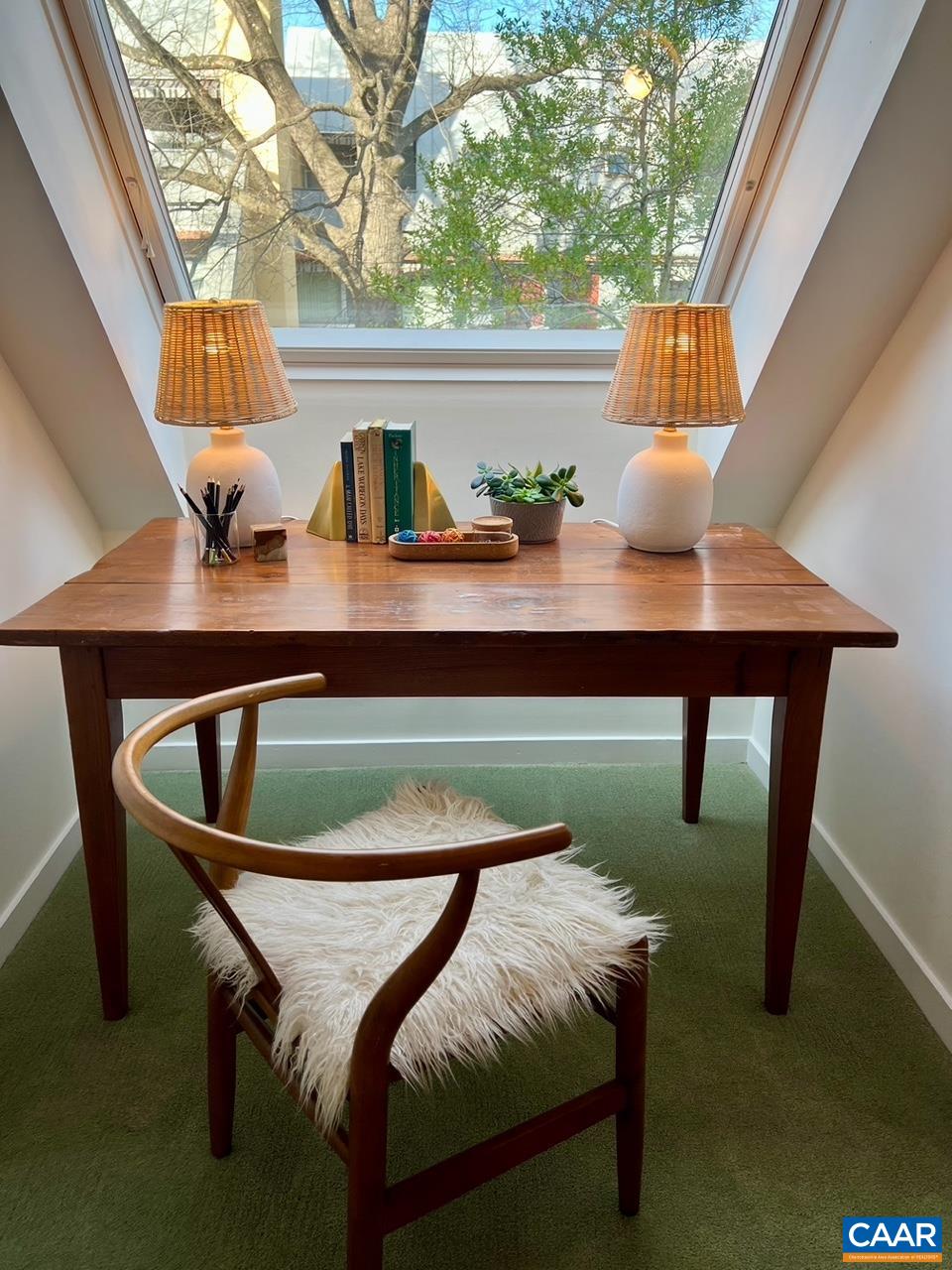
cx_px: 476
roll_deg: +0.2
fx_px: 953
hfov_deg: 53.1
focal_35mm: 26
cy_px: 635
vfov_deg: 67.3
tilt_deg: -17.0
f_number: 1.5
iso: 40
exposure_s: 1/200
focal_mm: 5.7
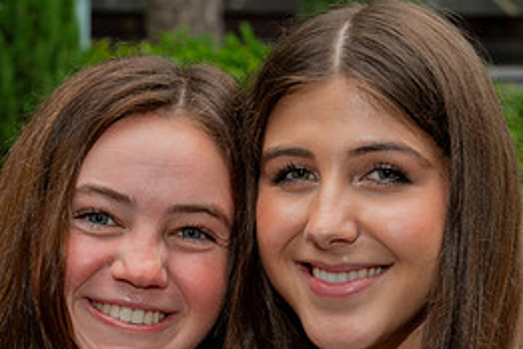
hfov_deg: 15.9
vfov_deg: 10.6
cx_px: 283
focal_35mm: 129
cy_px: 302
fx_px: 1874
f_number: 7.1
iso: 800
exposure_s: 1/60
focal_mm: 58
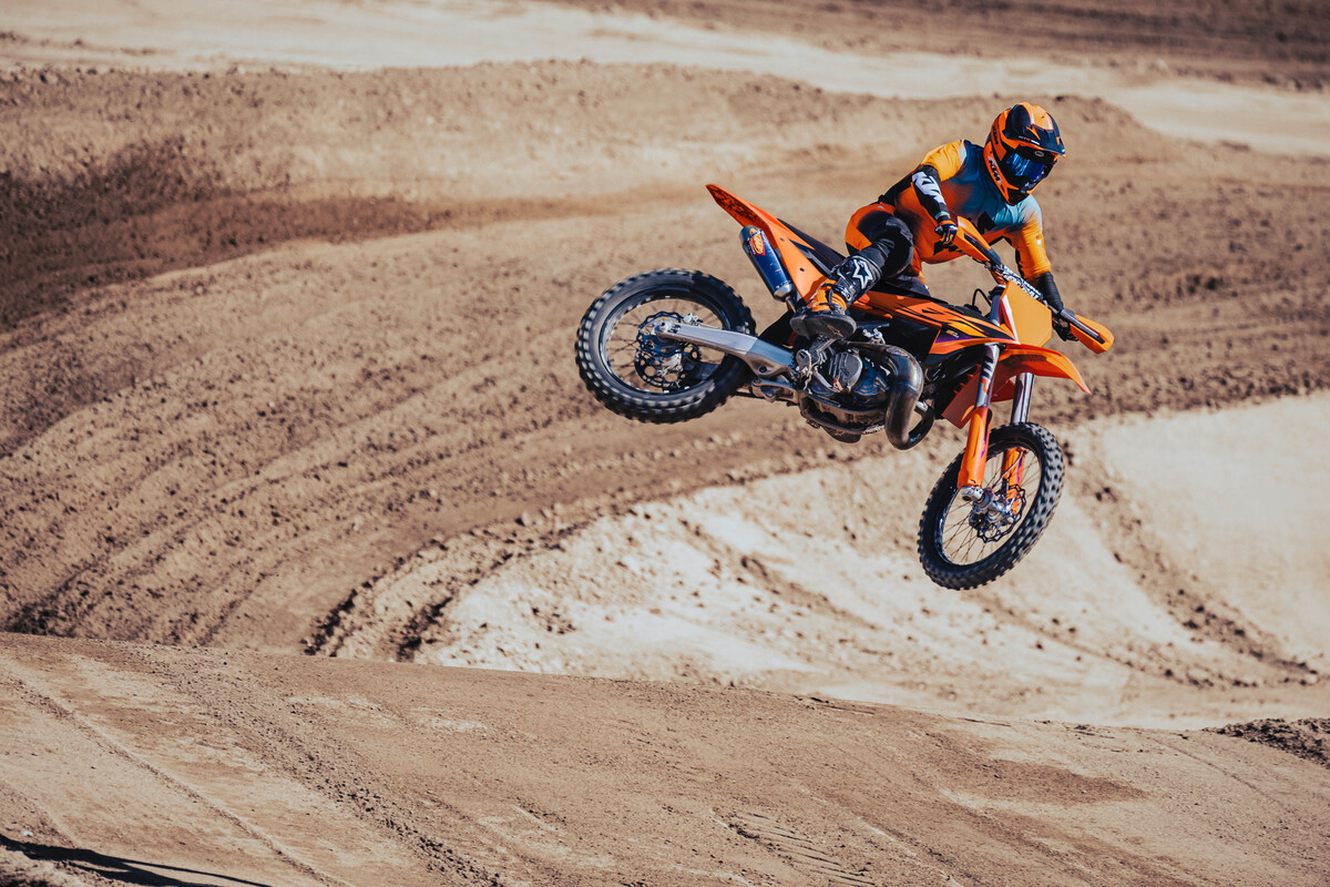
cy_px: 444
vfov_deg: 3.3
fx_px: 15515
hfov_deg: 4.9
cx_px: 665
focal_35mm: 420
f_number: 5.6
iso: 125
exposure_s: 1/1000
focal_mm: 420
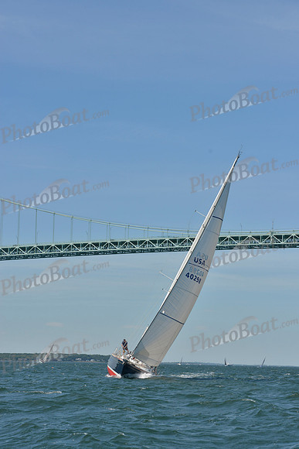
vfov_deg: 22.1
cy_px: 224
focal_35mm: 92
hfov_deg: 14.9
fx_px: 1145
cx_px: 150
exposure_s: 1/1250
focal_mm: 92
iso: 280
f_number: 9
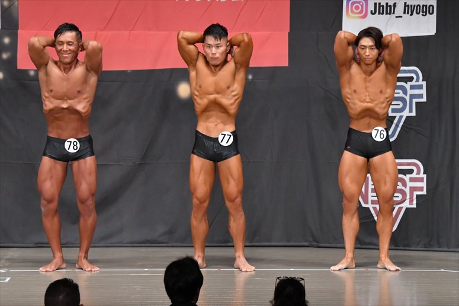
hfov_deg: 10.2
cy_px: 153
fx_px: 2574
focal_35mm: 202
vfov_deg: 6.8
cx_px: 230
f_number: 5.6
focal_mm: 135
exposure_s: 1/400
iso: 6400
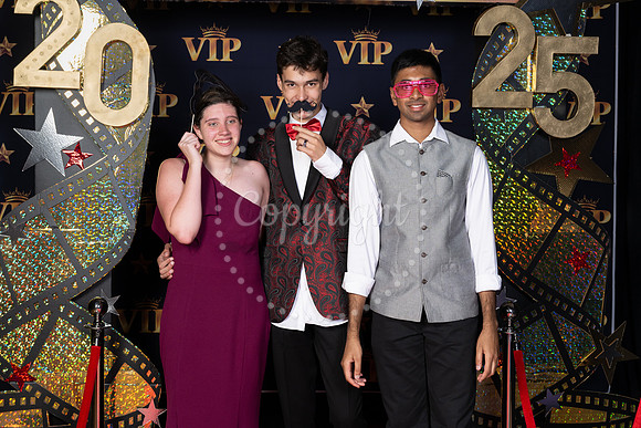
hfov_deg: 33.9
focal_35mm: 59
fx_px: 1051
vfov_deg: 23.0
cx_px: 320
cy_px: 214
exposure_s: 1/125
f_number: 8
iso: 320
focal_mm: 59
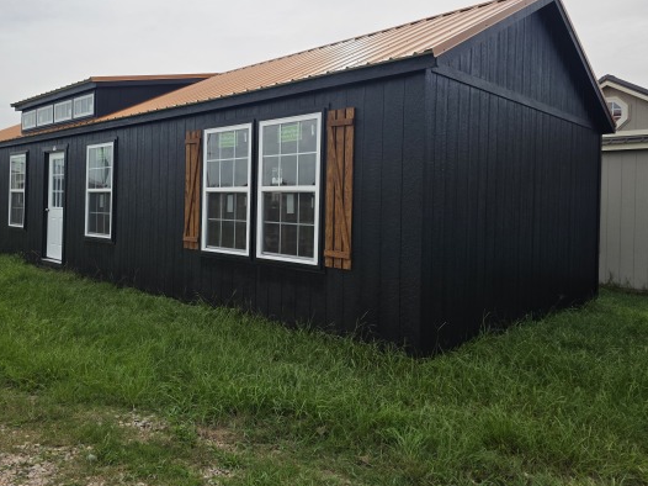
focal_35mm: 28
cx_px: 276
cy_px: 208
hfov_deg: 63.2
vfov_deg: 49.6
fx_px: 524
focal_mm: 6.3
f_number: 1.7
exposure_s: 1/5958
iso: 80
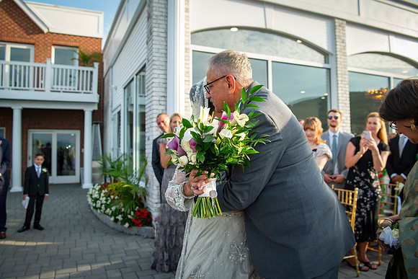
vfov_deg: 46.7
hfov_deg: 65.8
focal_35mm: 28
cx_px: 205
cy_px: 136
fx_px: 323
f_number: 4
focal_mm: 26
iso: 800
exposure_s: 1/2500
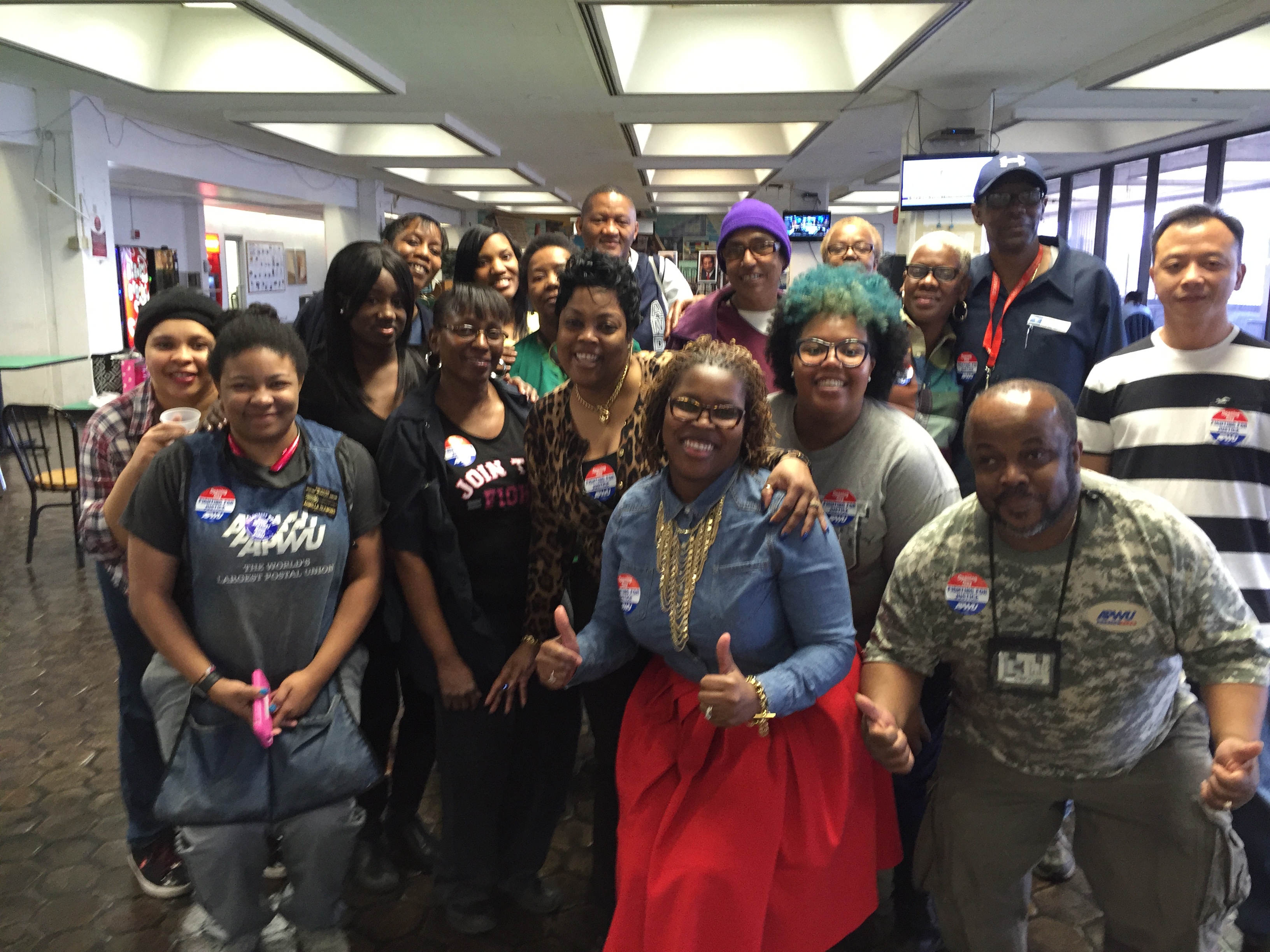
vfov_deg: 48.2
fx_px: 1064
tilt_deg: -7.8
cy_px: 476
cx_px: 635
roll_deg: -1.2
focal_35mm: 29
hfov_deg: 61.7
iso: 200
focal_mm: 4.15
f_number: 2.2
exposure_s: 1/30
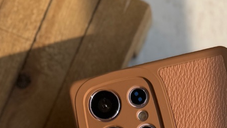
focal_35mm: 73
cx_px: 163
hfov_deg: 28.6
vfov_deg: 14.1
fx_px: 440
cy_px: 251
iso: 80
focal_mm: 6.76
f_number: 1.78
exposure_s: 1/3247
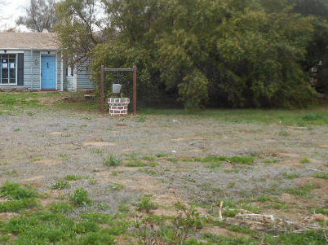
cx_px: 76
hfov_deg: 36.5
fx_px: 483
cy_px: 86
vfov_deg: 28.4
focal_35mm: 51
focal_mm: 5.8
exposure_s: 1/250
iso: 80
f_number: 3.6
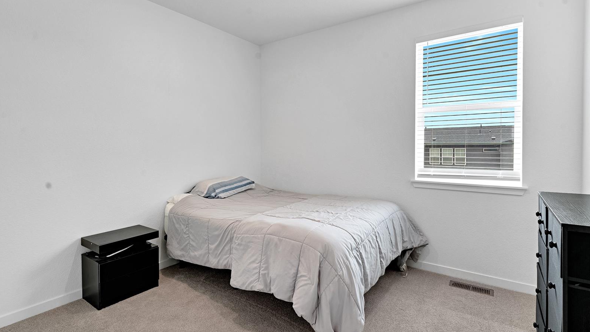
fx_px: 282
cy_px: 155
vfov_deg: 61.0
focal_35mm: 18
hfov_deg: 92.7
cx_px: 294
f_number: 8
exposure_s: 1/8
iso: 100
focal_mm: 17
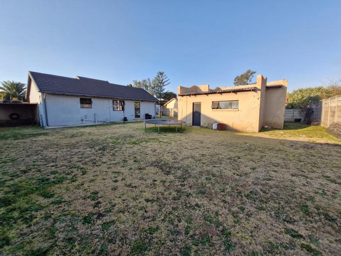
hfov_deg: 106.2
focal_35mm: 13
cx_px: 170
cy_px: 128
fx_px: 128
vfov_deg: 89.9
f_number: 2.2
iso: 50
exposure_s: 1/512
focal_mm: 1.74
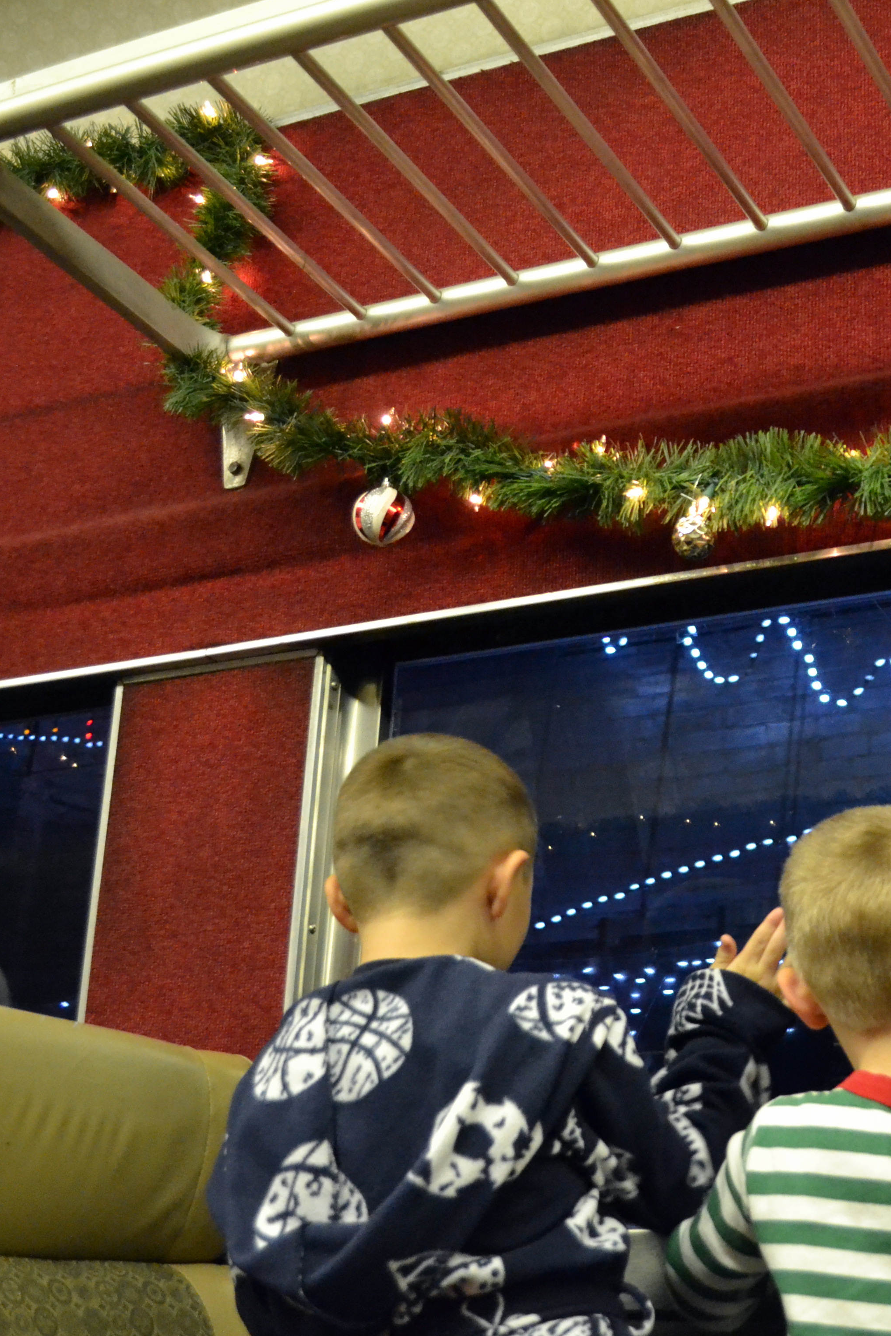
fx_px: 1856
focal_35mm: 50
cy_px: 666
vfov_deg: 39.6
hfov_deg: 25.6
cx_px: 898
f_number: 4
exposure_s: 1/60
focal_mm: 22
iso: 3200
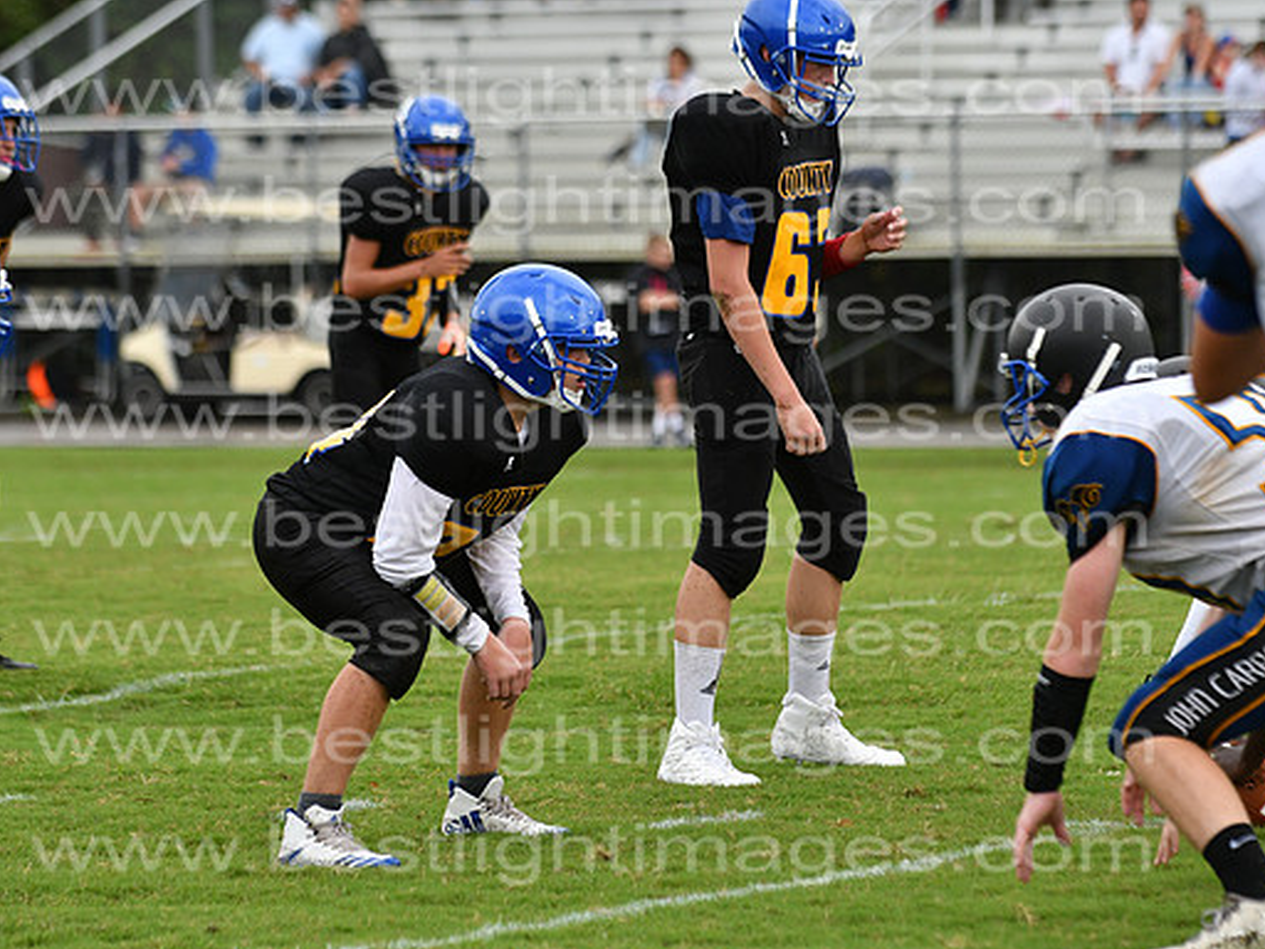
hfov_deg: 8.6
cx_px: 593
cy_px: 476
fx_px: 8369
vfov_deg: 6.5
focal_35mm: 229
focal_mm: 140
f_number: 3.5
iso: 800
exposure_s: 1/3200
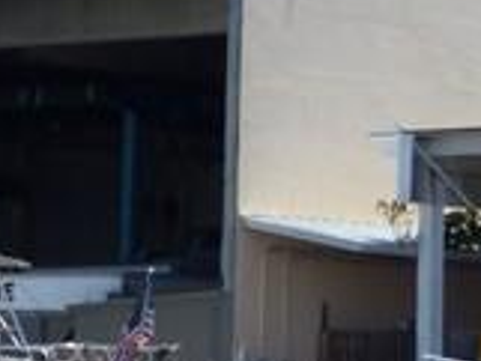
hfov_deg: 7.4
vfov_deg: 5.7
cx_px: 825
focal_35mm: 260
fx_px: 3615
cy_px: 286
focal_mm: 7.37
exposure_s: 1/1000
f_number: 3.6
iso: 100
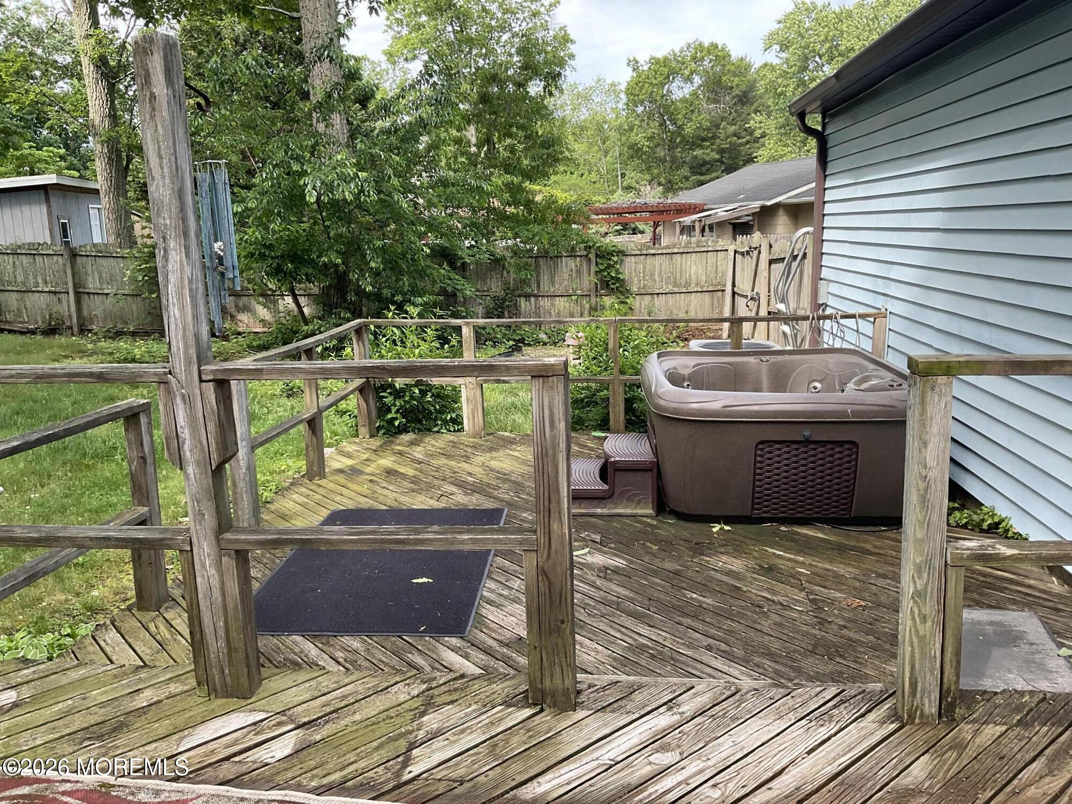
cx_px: 536
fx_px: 898
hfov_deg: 61.7
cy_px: 402
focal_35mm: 29
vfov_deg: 48.2
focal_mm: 3
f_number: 1.8
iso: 16
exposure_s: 1/253
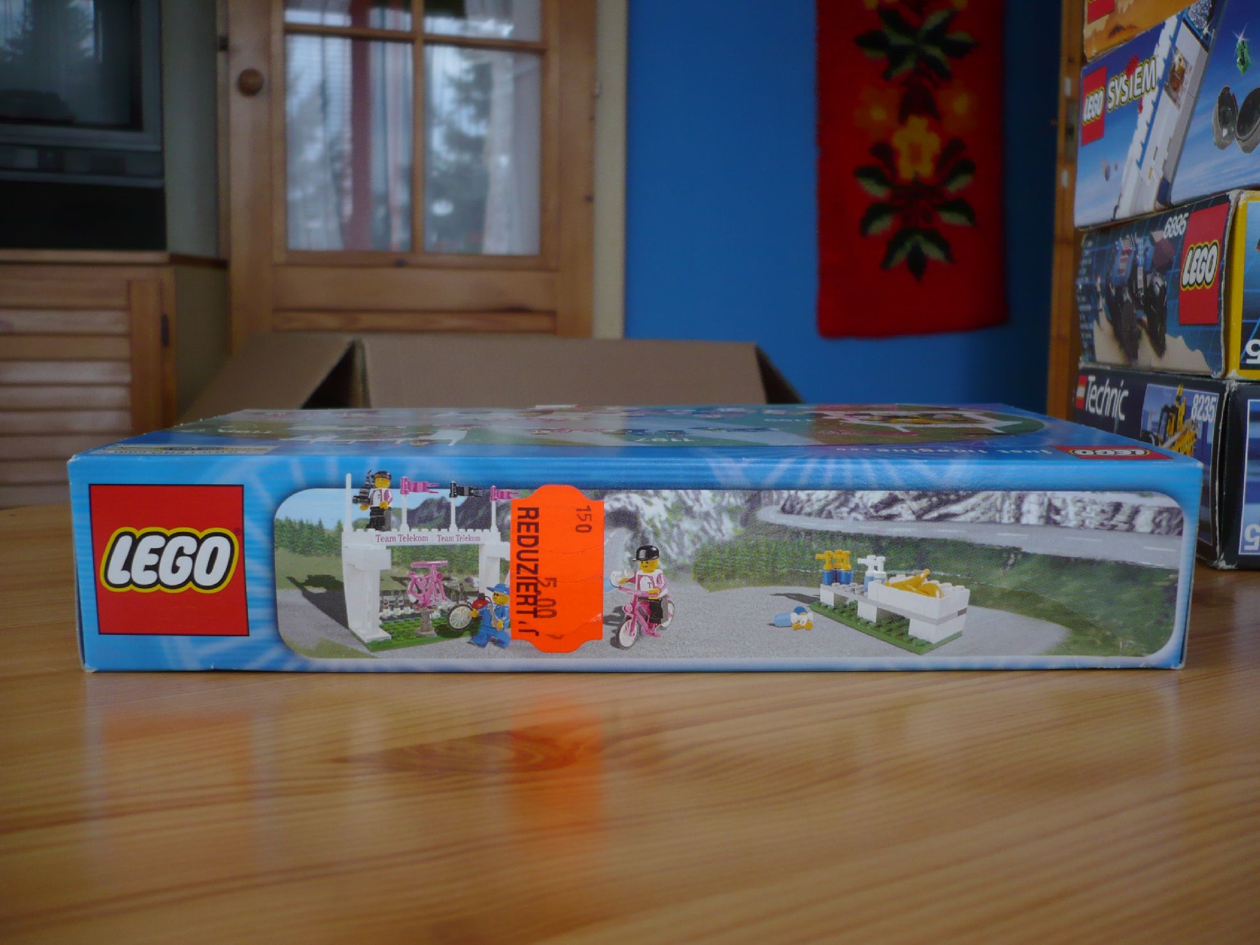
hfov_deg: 52.6
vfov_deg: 40.7
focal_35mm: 35
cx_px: 630
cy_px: 472
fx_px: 1274
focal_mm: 5.8
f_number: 2.8
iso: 100
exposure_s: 1/40
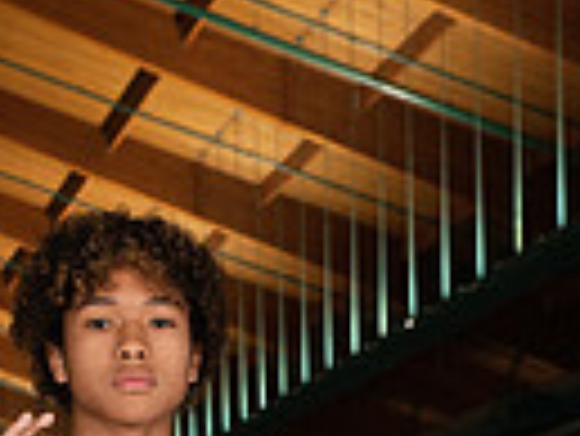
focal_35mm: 154
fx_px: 2583
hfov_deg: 12.8
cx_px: 243
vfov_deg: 8.9
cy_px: 984
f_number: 7.1
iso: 800
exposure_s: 1/250
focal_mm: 46
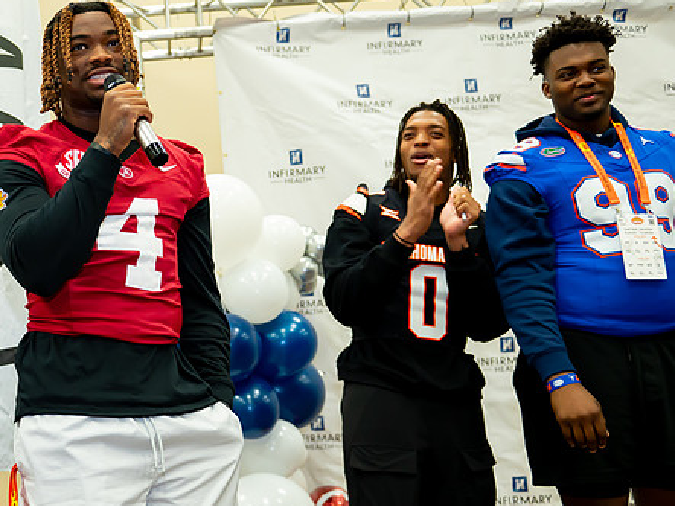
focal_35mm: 47
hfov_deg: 38.5
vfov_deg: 30.9
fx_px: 916
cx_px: 107
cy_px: 266
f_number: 2.8
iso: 1600
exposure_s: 1/200
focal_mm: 29
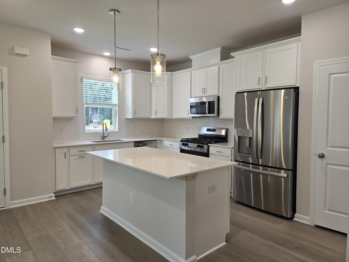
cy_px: 131
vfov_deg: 58.9
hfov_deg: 73.9
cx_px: 174
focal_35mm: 23
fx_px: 232
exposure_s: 1/120
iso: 64
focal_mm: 5.4
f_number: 1.8
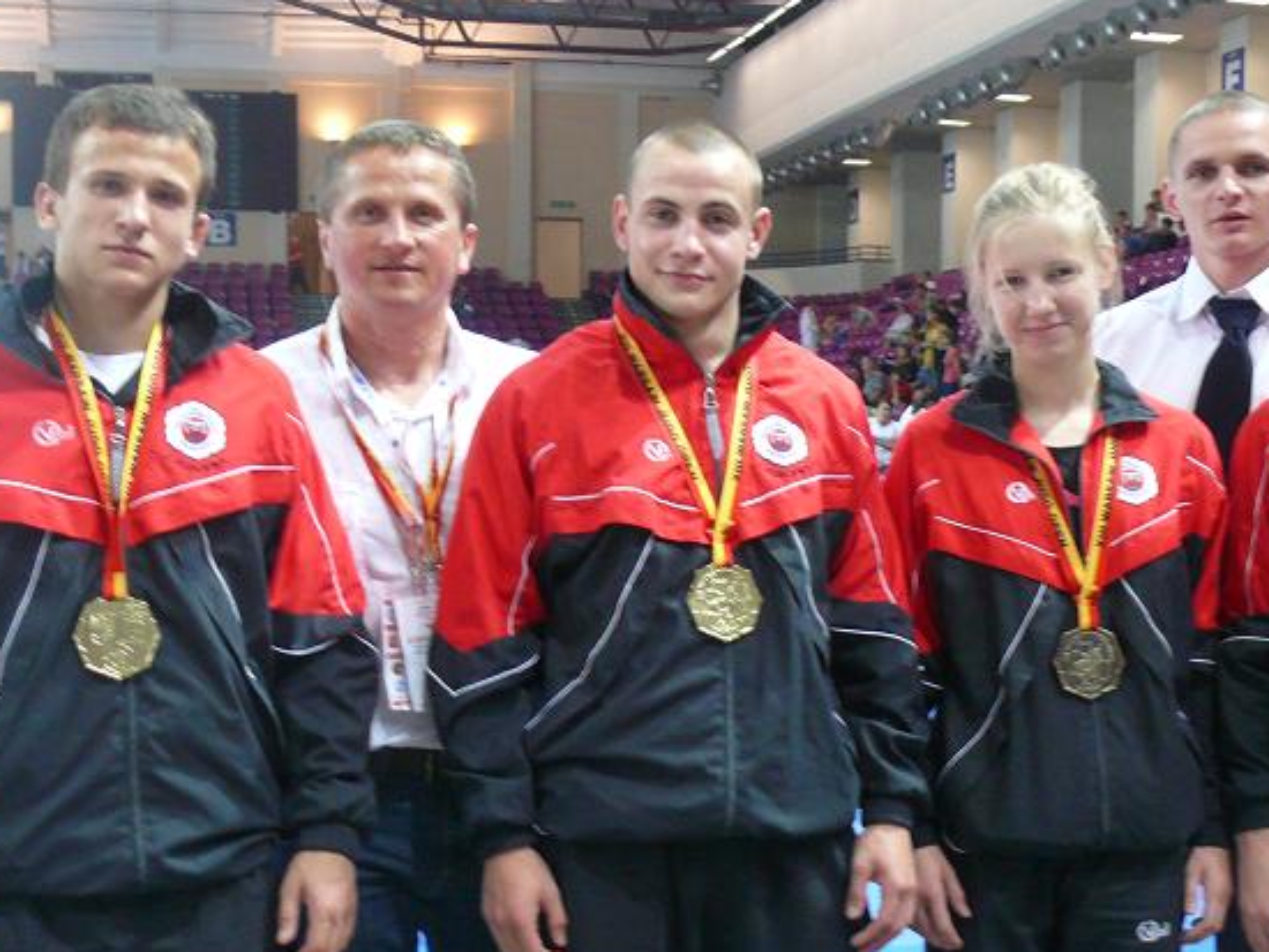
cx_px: 724
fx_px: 2127
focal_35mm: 58
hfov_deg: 33.2
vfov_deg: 25.0
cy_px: 694
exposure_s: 1/30
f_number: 2.8
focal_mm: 7.5
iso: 250
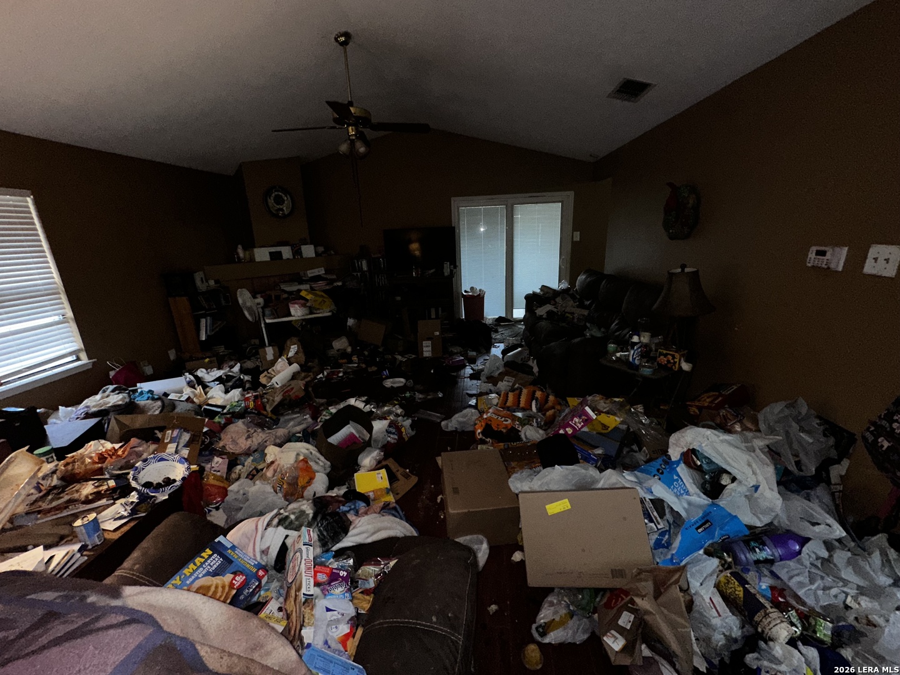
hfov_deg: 102.1
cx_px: 450
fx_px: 364
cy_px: 338
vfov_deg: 85.7
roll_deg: +2.0
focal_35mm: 14
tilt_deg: -16.9
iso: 125
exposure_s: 1/33
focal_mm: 2.22
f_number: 2.2
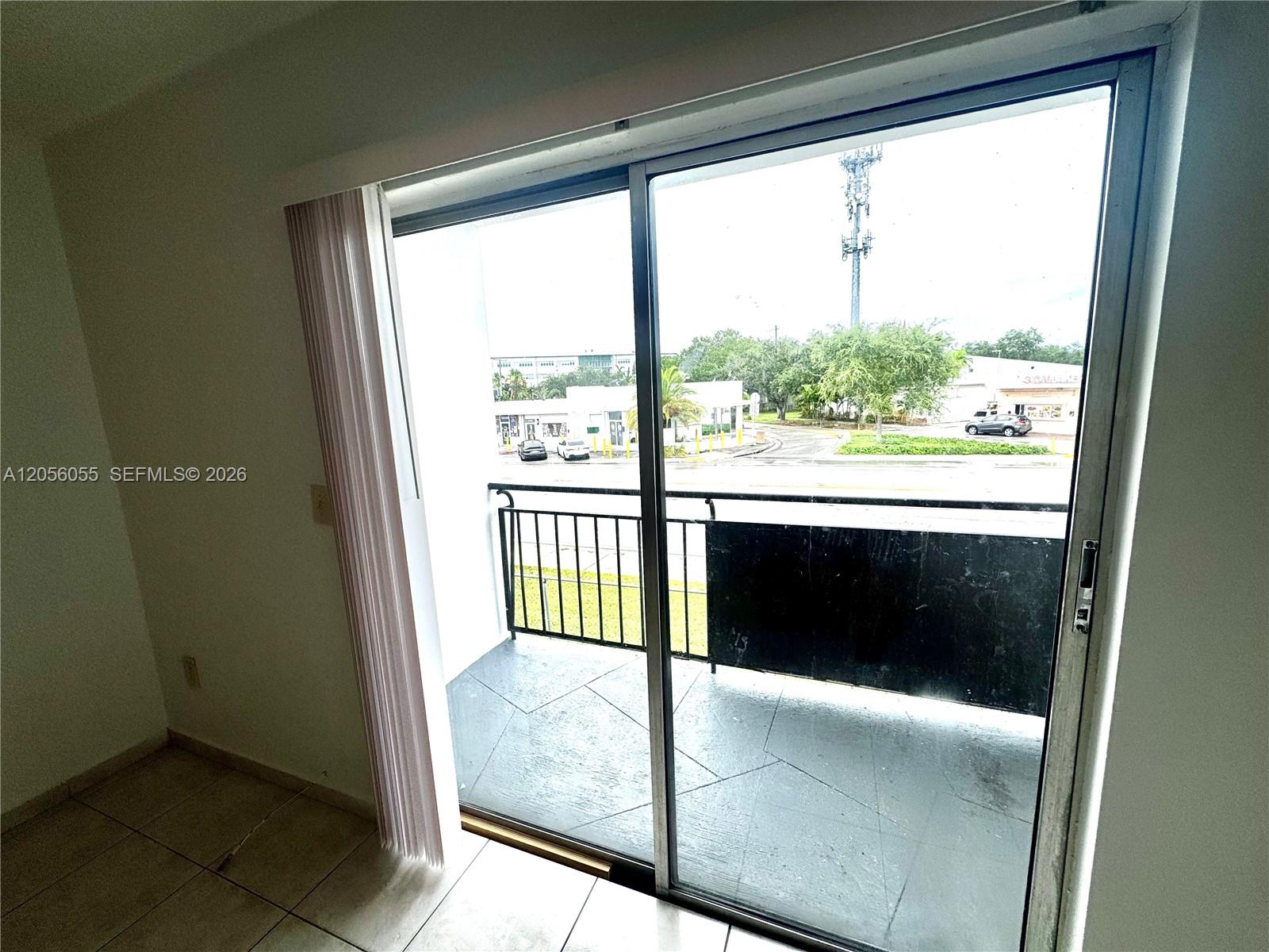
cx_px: 634
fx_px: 513
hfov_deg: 102.1
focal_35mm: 14
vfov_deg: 85.7
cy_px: 476
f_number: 2.2
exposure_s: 1/879
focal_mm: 2.22
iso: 40
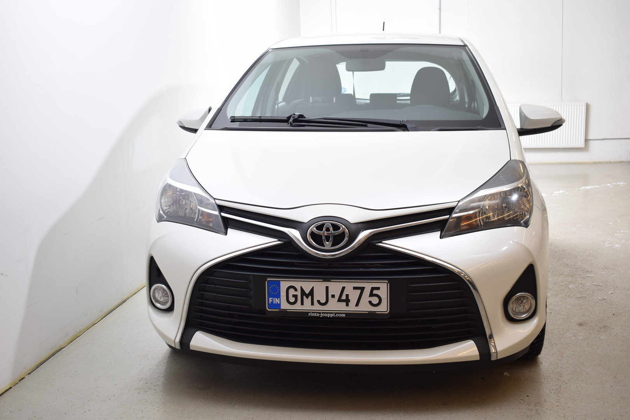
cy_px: 210
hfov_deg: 42.3
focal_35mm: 46
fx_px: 814
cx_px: 315
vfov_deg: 28.9
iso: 200
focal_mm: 31
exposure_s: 1/100
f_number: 5
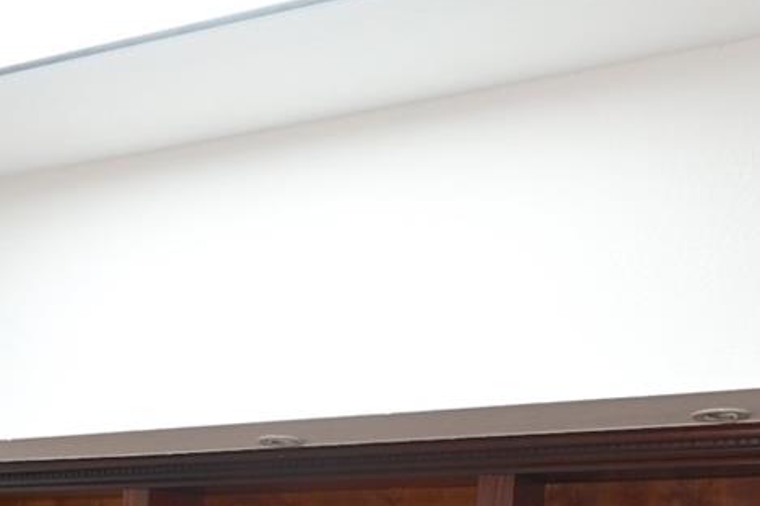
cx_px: 181
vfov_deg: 19.5
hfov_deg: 32.9
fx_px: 1260
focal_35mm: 60
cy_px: 780
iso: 720
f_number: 4
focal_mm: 17.5
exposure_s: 1/60
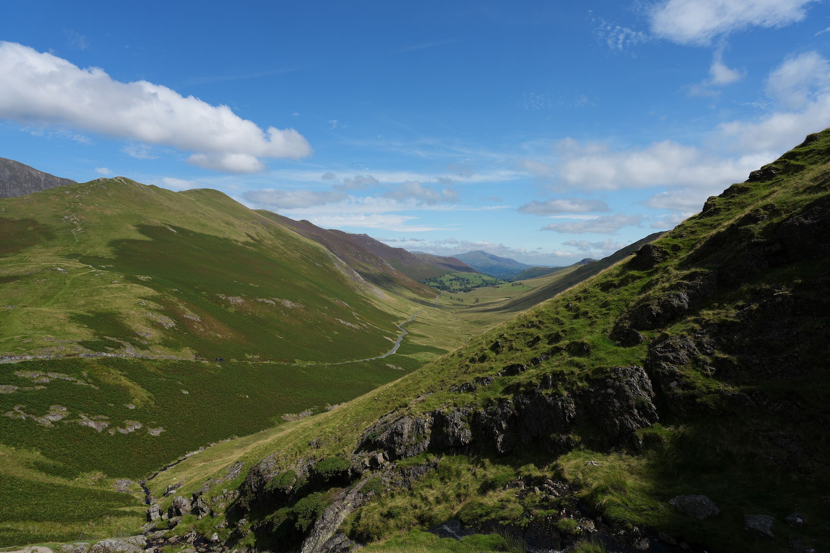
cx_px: 415
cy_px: 276
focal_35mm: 20
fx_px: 461
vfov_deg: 61.9
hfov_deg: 84.0
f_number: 5.6
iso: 100
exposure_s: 1/800
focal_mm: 20
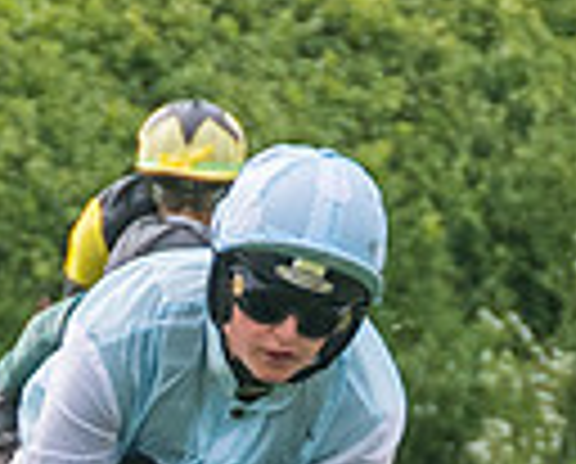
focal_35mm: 1241
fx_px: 21204
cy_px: 841
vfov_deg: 1.3
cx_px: -207
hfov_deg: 1.6
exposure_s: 1/3200
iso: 400
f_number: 4
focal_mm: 98
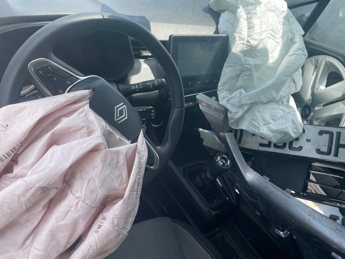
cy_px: 123
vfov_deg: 49.7
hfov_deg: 63.4
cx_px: 175
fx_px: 279
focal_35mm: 28
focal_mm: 4.2
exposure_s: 1/572
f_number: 1.6
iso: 32
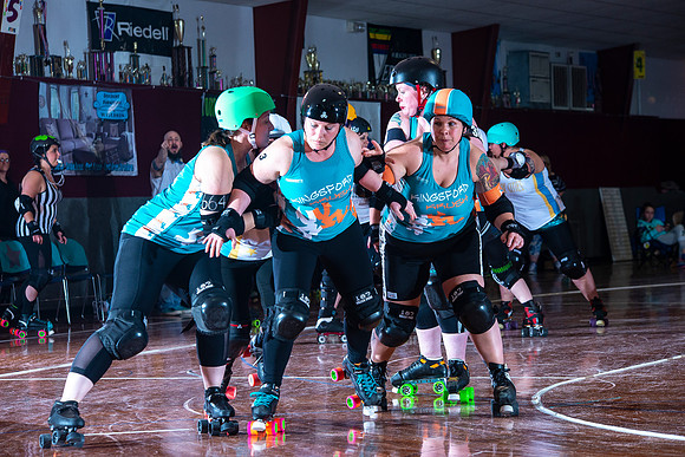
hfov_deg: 15.8
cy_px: 228
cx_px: 342
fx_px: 2474
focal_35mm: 130
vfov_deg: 10.6
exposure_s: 1/160
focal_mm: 130
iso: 800
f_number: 7.1
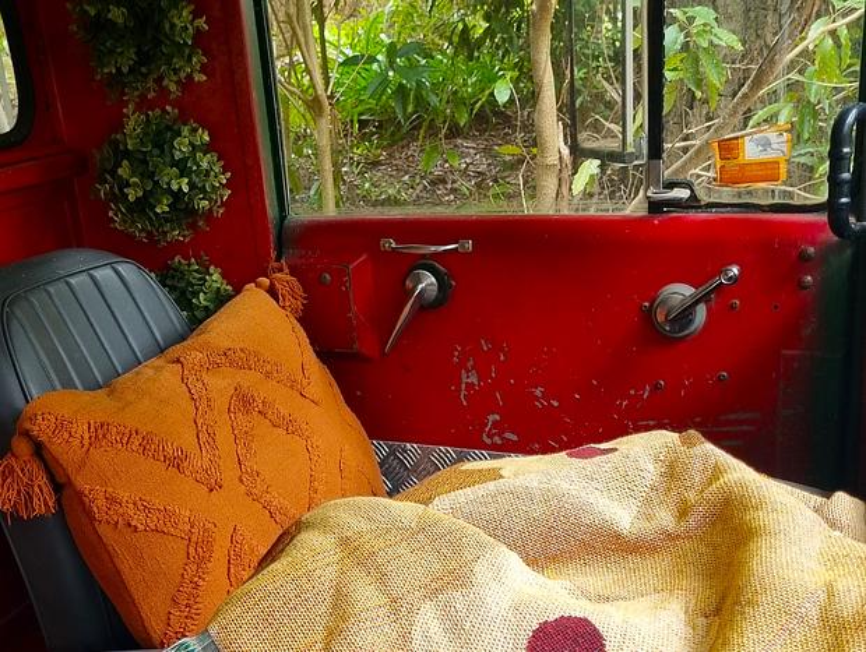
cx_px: 433
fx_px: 651
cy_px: 326
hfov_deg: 67.2
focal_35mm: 26
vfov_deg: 53.2
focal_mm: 5.4
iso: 160
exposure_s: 1/100
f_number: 1.8
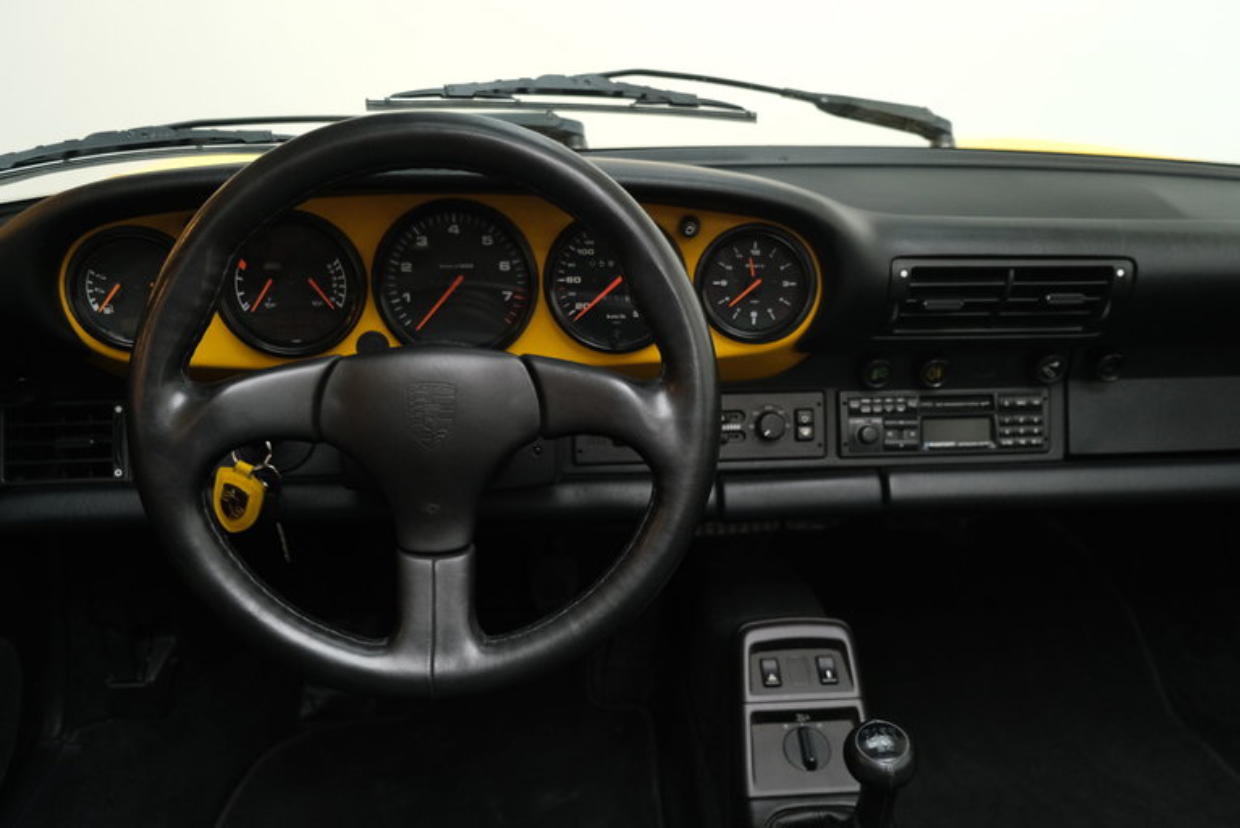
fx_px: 999
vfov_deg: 45.0
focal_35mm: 29
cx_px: 620
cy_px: 414
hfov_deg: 63.6
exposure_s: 1/100
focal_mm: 19.6
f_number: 2.8
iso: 1600
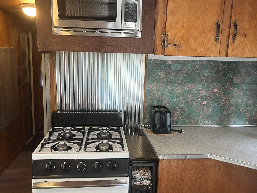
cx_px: 129
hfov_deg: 52.6
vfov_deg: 40.7
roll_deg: -0.7
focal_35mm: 35
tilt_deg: -9.8
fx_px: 260
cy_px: 105
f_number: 1.6
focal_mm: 5.1
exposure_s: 1/60
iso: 160
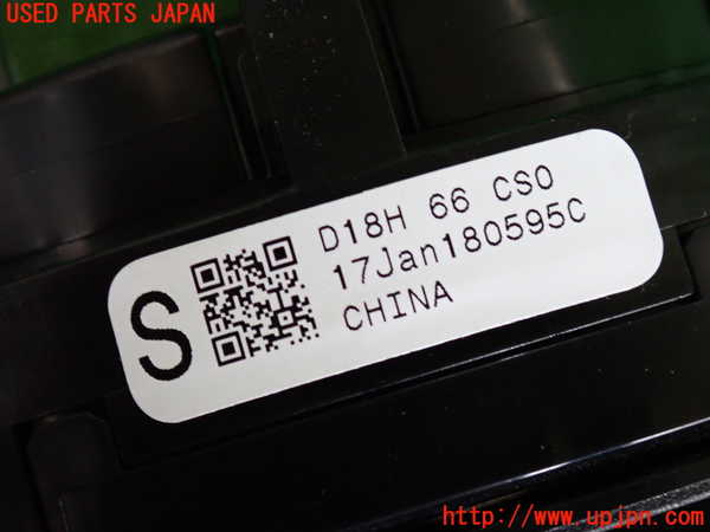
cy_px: 266
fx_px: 2051
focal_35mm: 100
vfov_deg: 14.8
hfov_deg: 19.6
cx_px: 355
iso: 800
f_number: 4.9
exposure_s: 1/40
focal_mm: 18
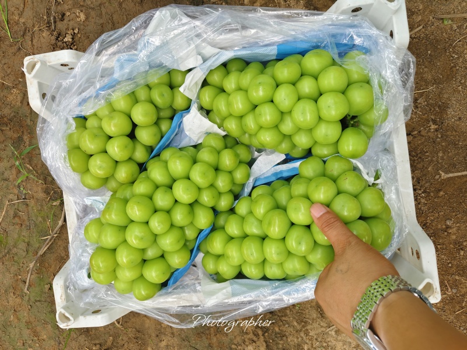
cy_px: 175
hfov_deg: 73.9
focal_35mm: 23
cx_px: 234
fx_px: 310
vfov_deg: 58.9
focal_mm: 5.56
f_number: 1.88
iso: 292
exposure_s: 1/100
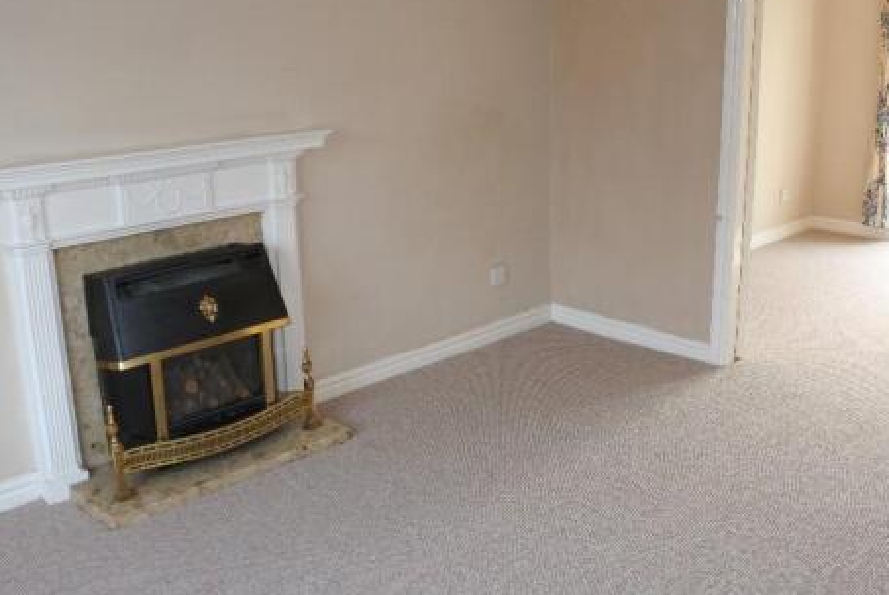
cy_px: 274
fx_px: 964
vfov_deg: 34.3
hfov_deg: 49.3
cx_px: 515
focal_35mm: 39
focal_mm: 10
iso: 160
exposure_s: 1/60
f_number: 3.5
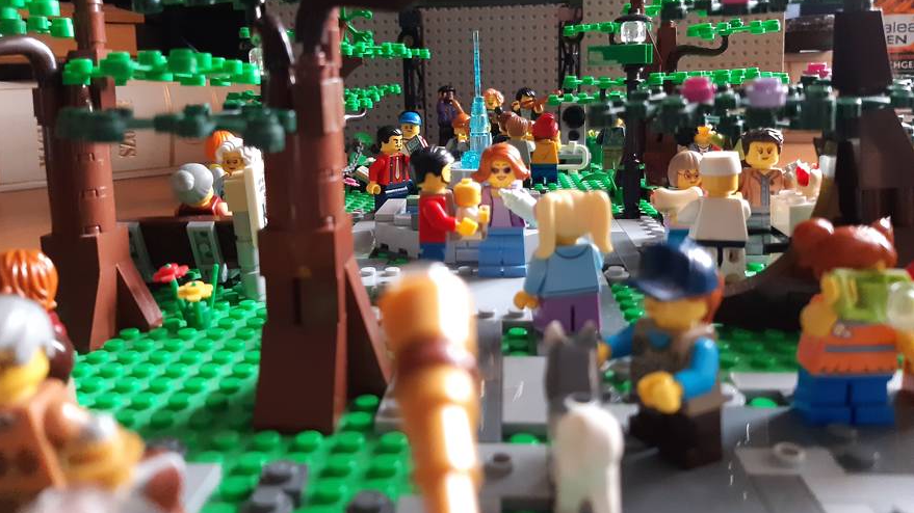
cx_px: 447
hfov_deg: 66.1
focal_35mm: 29
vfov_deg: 39.7
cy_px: 171
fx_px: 703
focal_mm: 3.92
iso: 500
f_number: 1.7
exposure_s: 1/24
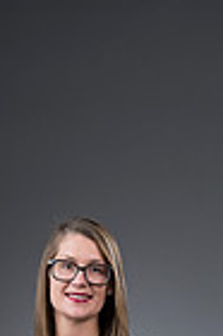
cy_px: 521
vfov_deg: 7.8
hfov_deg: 5.3
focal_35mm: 258
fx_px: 2403
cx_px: 79
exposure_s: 1/250
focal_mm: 80
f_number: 5.6
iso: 160
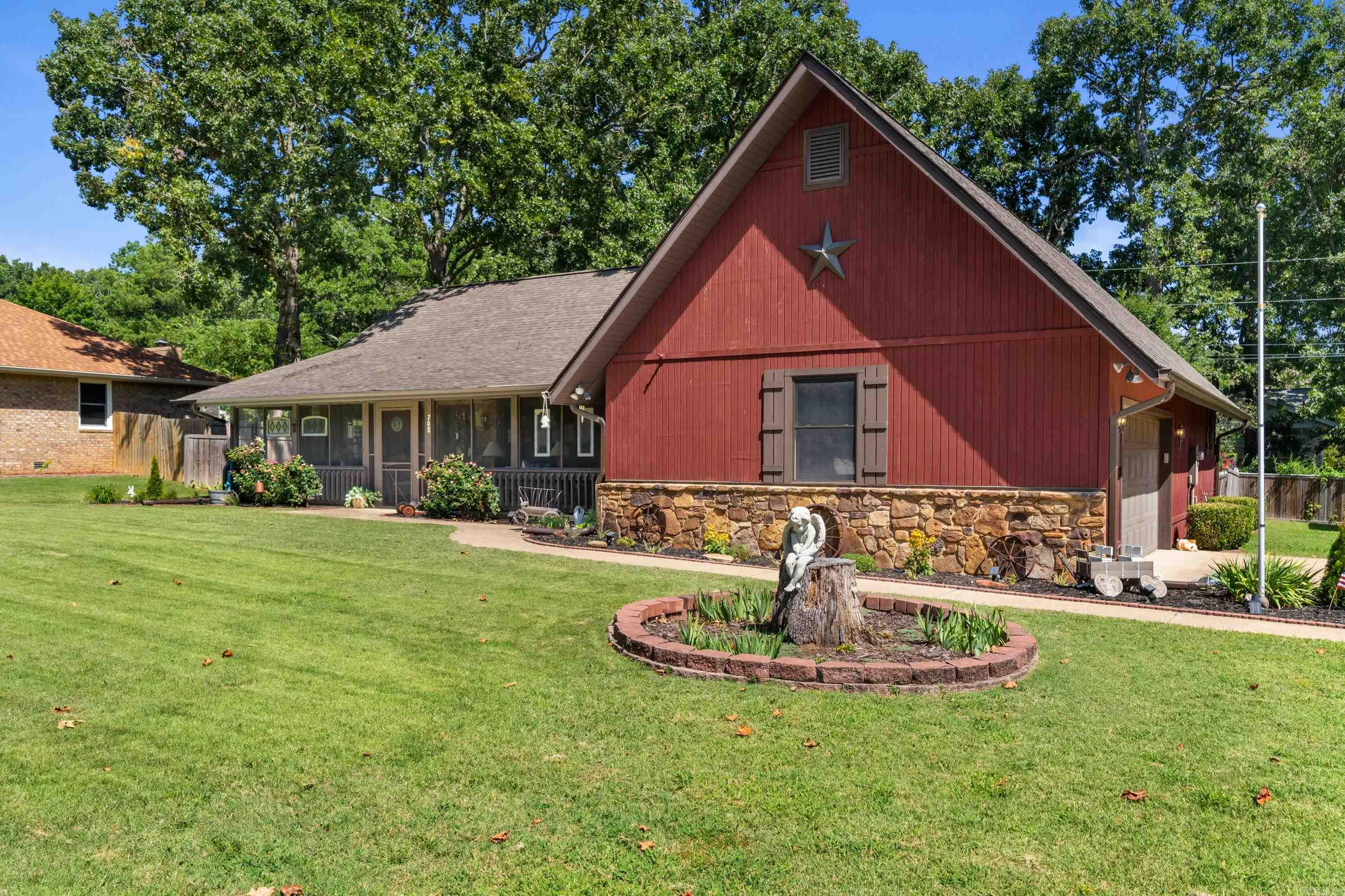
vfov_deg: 47.9
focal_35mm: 27
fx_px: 1009
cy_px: 448
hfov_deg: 67.4
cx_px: 672
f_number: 7.1
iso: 500
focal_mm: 18
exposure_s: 1/1000
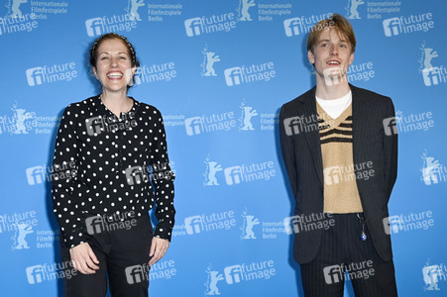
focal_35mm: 52
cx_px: 224
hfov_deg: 38.2
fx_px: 645
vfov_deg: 26.0
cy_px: 148
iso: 800
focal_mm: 52
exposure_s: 1/250
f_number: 5.6
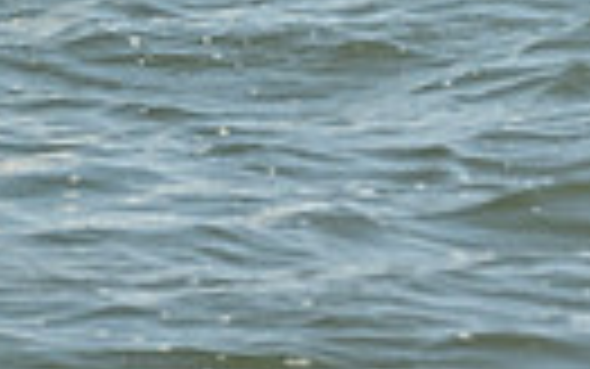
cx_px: -16
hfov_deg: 3.9
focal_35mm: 543
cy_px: -909
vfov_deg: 2.4
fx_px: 8735
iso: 320
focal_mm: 120
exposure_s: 1/1250
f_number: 8
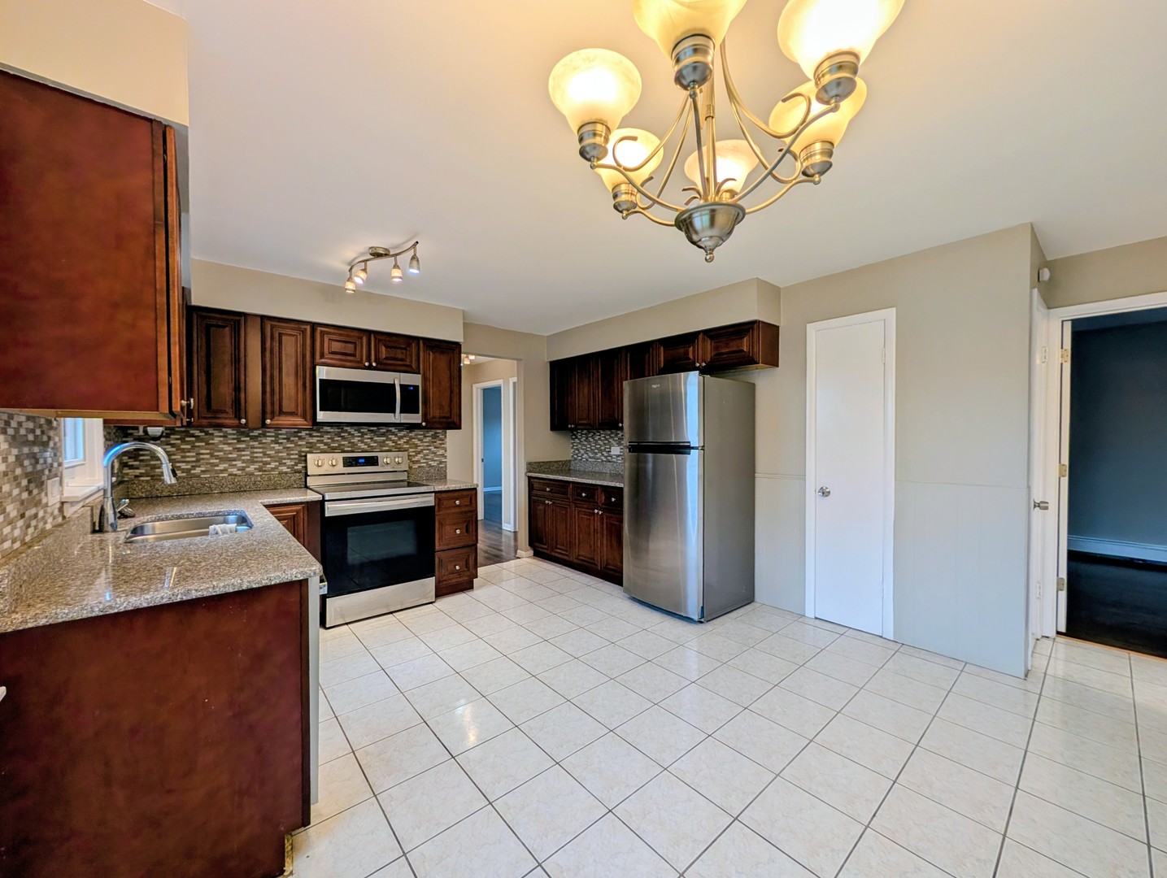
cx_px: 584
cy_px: 439
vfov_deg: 94.6
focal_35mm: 12
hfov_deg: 110.5
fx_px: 405
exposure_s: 1/156
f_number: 1.7
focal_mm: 2.02
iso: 45
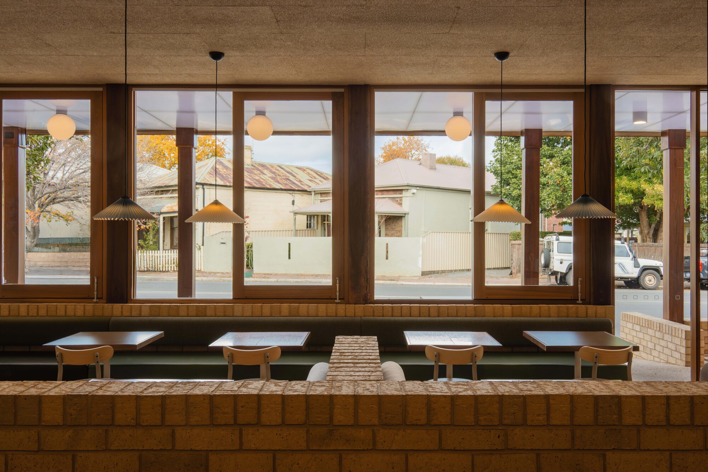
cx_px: 354
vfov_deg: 39.4
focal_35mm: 34
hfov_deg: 56.5
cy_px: 236
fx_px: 659
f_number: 13
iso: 800
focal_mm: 33.5
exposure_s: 1/15
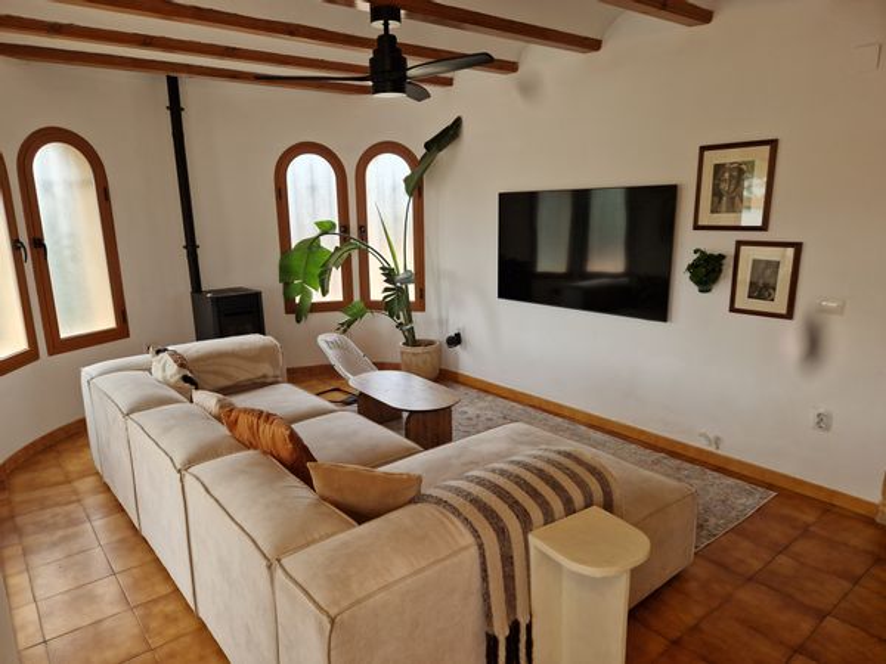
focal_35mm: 23
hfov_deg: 73.9
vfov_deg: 58.9
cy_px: 332
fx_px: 589
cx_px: 443
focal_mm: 5.4
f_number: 1.8
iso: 50
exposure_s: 1/100
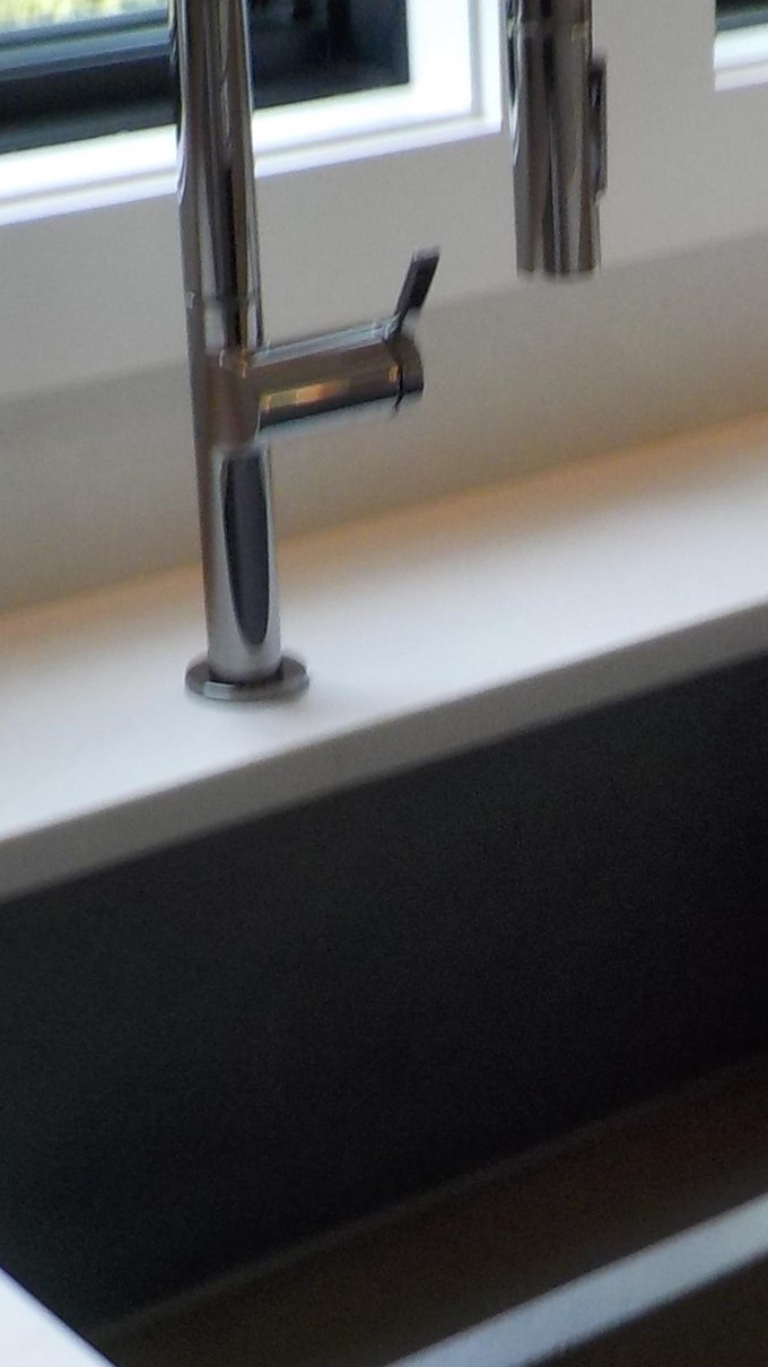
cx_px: 570
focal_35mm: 83
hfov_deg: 14.5
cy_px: 864
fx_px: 3007
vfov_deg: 25.5
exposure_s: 1/30
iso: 125
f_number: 3.3
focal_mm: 4.1
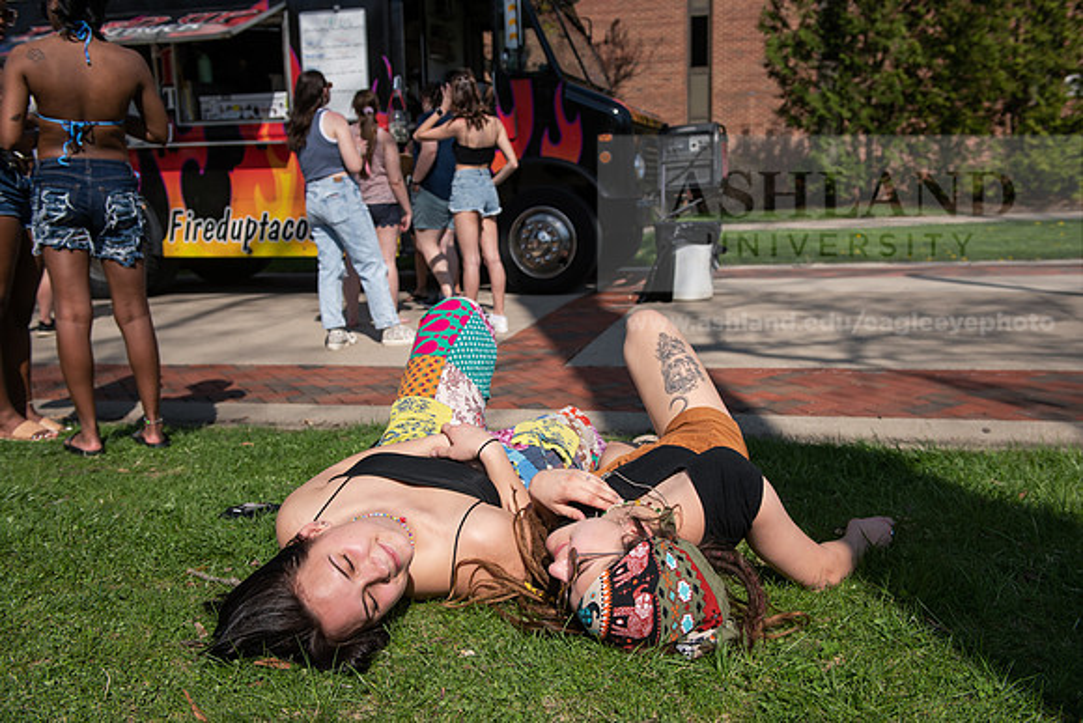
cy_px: 356
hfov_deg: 54.2
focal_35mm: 35
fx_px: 1059
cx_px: 542
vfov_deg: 37.7
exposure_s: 1/640
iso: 100
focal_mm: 34
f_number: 5
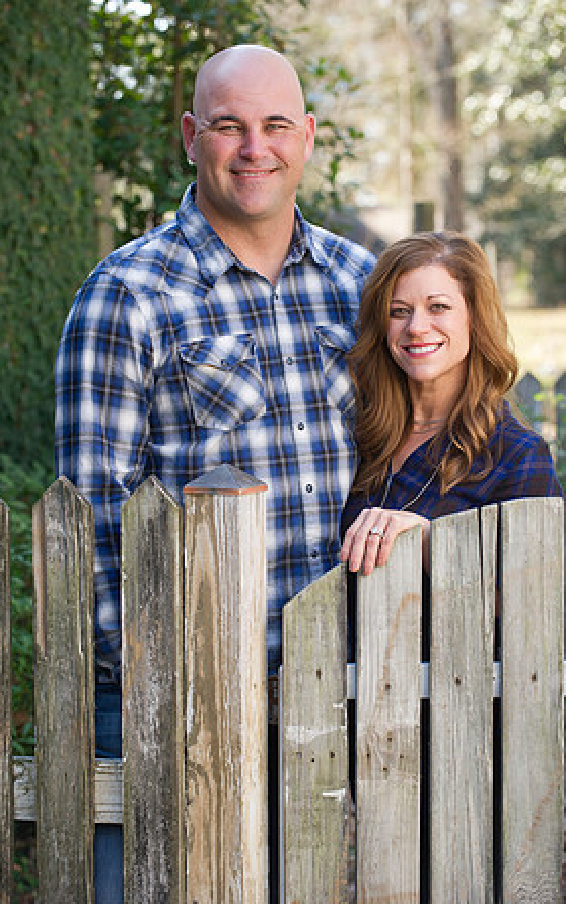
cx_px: 293
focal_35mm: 113
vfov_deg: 18.4
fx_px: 2787
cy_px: 452
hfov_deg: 11.6
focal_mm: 110
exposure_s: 1/125
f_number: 4.5
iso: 400
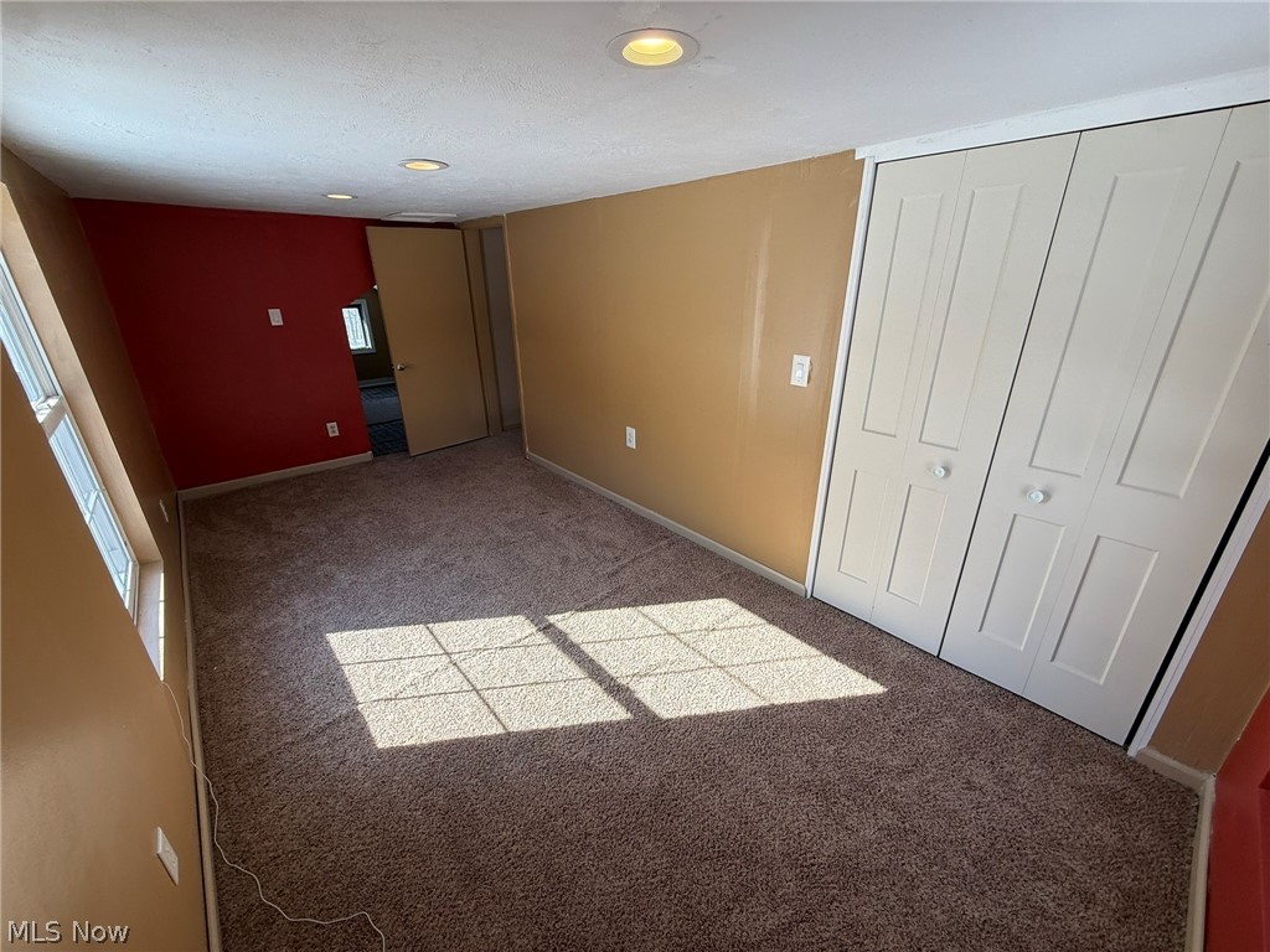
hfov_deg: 102.1
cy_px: 476
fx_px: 514
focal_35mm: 14
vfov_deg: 85.7
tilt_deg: -18.8
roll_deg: +0.8
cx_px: 635
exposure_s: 1/237
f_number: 2.2
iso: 64
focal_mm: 2.22
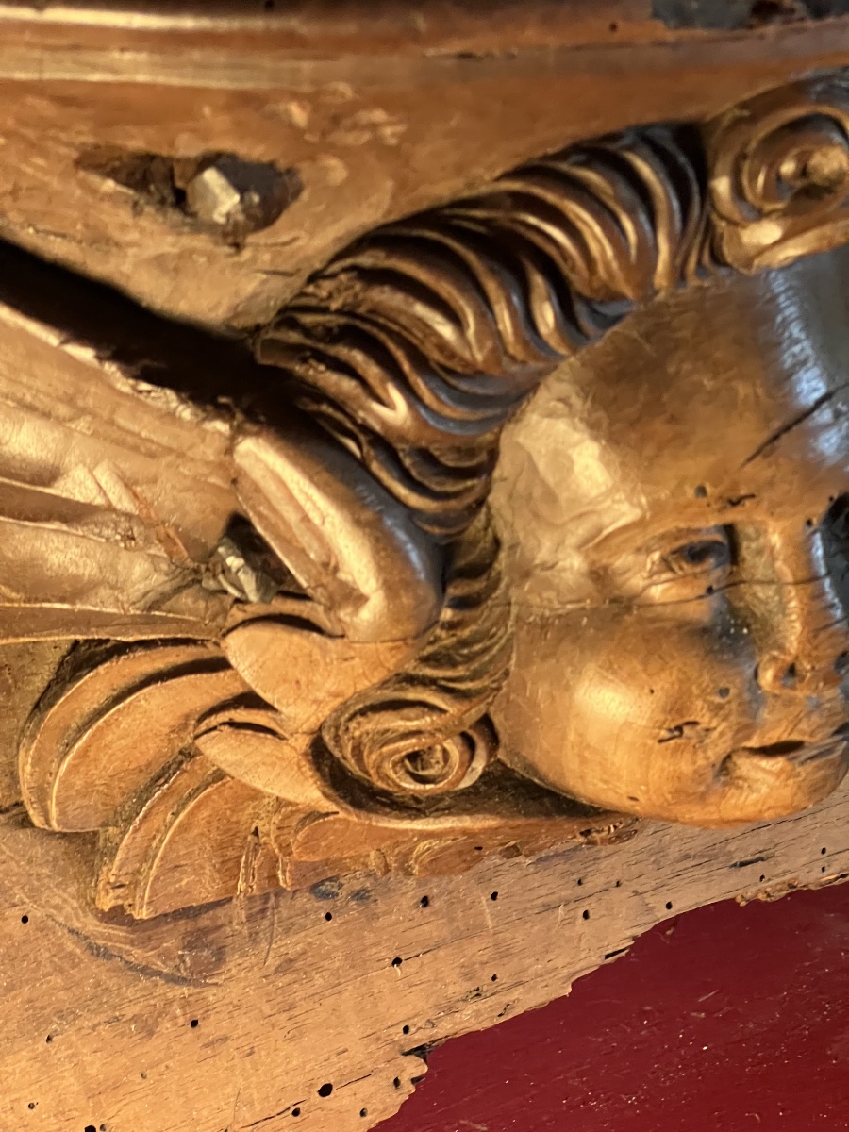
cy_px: 566
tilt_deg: -40.1
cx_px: 424
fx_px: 2518
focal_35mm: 77
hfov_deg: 19.1
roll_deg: -9.1
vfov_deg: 25.3
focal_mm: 9
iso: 640
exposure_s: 1/50
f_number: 2.8
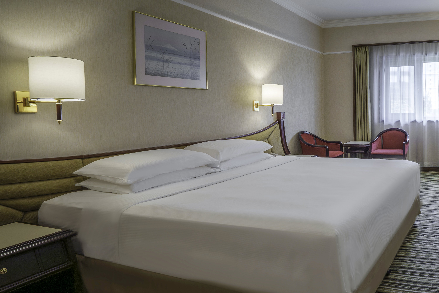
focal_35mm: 23
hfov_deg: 70.4
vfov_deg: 54.5
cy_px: 110
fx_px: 280
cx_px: 336
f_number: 8
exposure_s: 1/5
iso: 125
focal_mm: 10
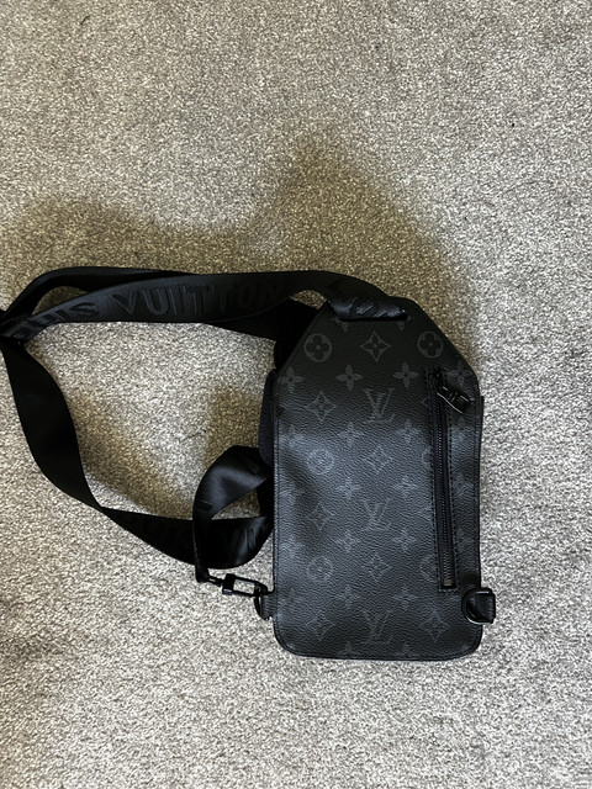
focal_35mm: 26
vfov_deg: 67.3
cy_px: 394
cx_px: 296
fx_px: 593
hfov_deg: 53.1
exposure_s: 1/60
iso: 500
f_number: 1.5
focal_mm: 5.7
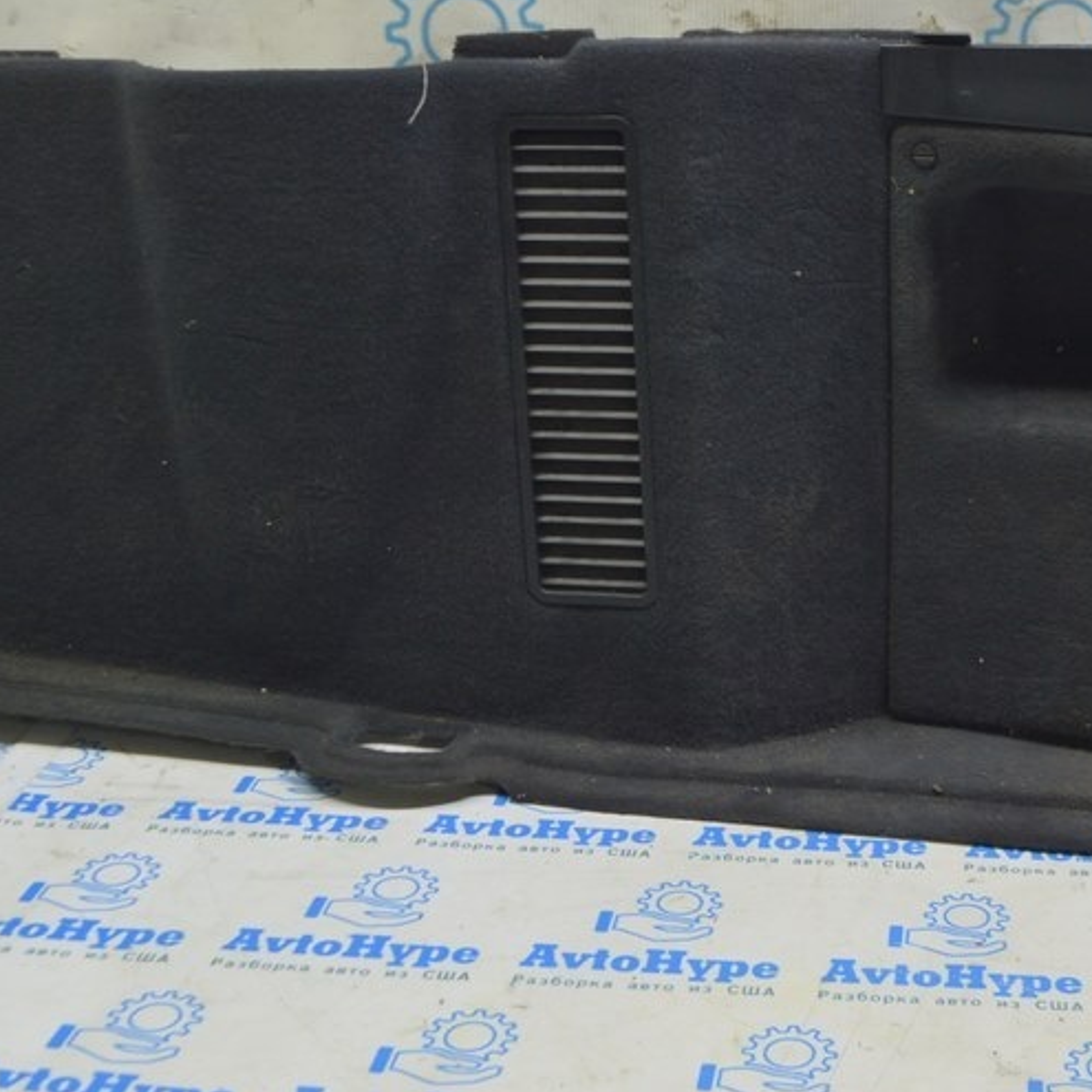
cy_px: 345
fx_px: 2070
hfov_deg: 28.9
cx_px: 863
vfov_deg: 29.3
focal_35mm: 58
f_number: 5.6
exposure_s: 1/20
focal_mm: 22
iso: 400
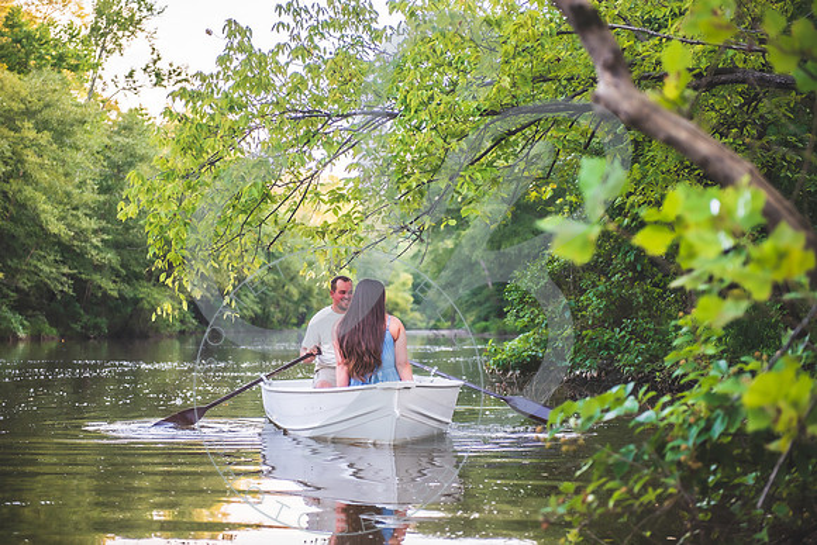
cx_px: 406
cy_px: 272
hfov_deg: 28.5
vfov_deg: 19.3
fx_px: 1606
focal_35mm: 71
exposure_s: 1/200
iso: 200
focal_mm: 70
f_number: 2.8
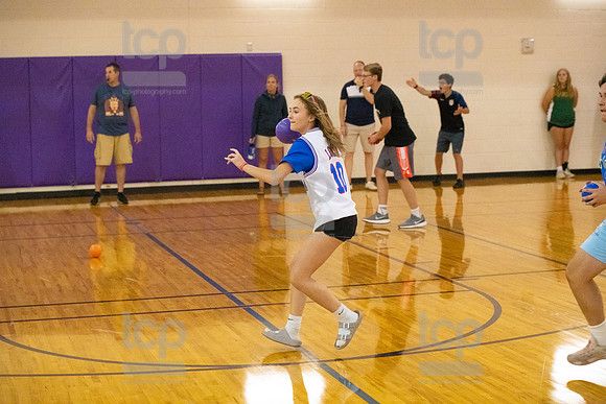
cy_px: 202
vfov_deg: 19.5
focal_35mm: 70
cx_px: 303
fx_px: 1179
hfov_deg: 28.8
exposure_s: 1/800
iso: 10000
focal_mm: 70
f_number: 4
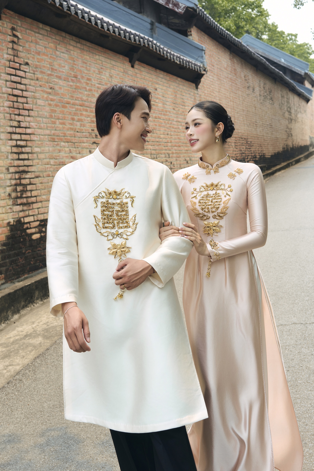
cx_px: 157
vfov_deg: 36.2
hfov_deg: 24.6
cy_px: 236
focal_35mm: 55
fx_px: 720
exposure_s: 1/200
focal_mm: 55
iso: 250
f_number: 8
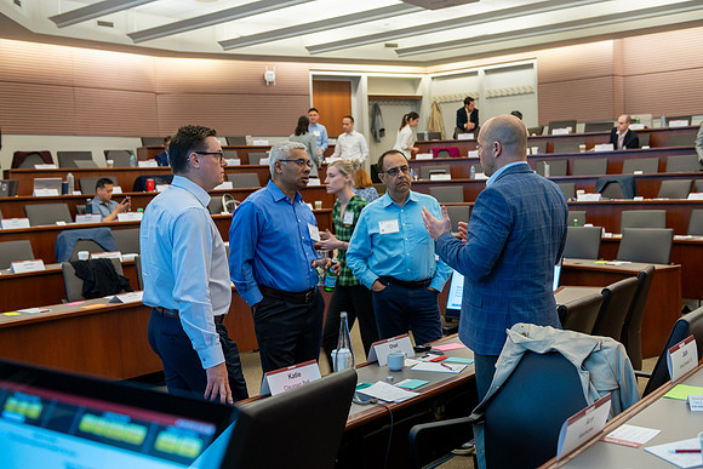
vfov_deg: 35.0
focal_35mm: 38
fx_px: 744
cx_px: 352
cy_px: 234
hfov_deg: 50.6
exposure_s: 1/80
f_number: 4
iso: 1250
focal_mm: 38
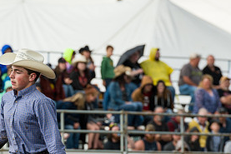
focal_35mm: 428
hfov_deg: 4.8
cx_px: 83
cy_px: 142
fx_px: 2748
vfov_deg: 3.2
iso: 800
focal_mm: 200
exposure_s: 1/320
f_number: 4.5
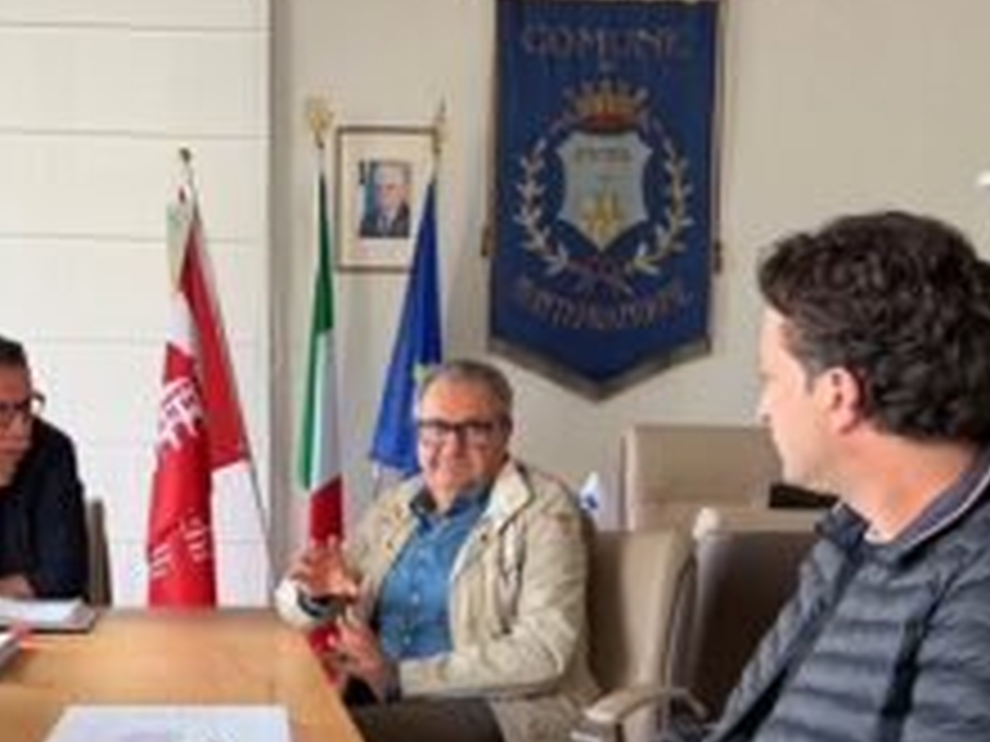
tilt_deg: -3.4
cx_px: 270
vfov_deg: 30.4
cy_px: 551
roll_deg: -0.5
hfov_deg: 39.5
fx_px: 1344
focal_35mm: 47
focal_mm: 6.76
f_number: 1.78
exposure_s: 1/121
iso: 125
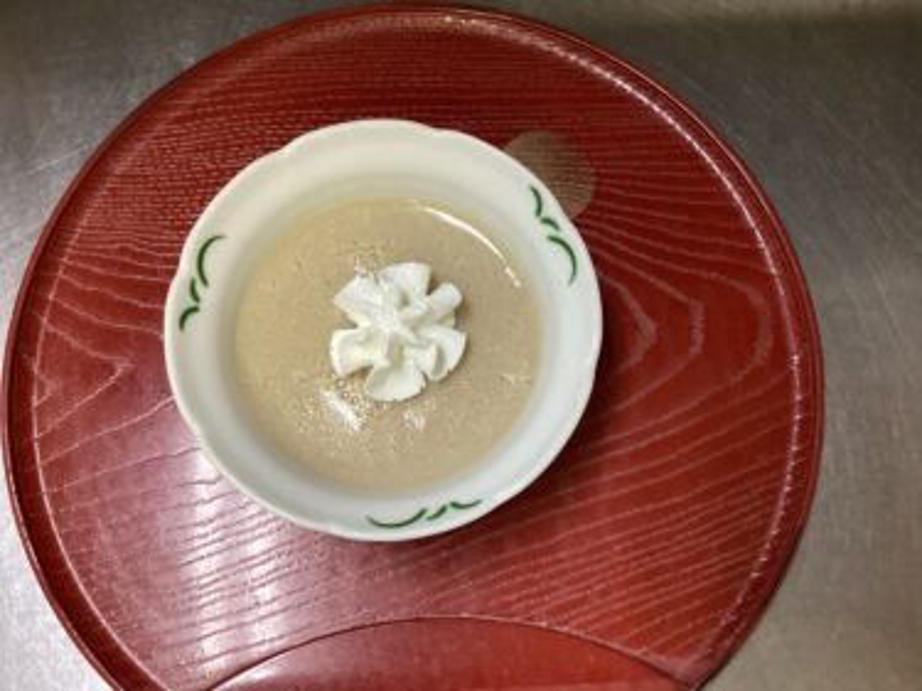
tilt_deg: -76.6
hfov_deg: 58.4
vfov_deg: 45.4
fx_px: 825
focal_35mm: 31
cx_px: 461
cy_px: 346
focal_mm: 3.3
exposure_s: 1/60
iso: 200
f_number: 2.4
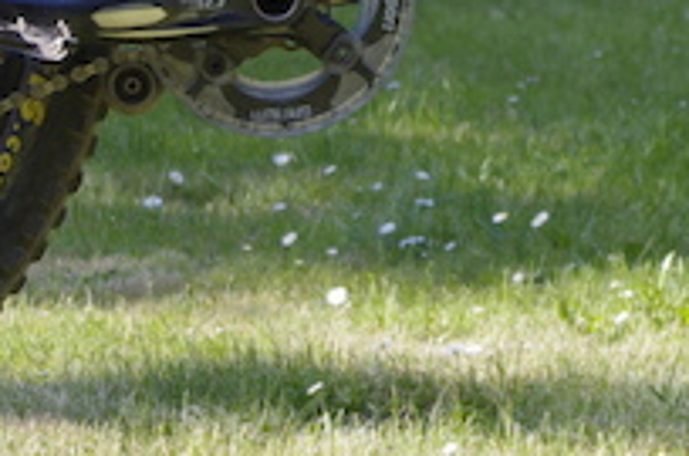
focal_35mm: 412
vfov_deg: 3.3
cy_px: -301
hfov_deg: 5.0
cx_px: 554
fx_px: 7867
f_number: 5.6
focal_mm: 55
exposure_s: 1/250
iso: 200
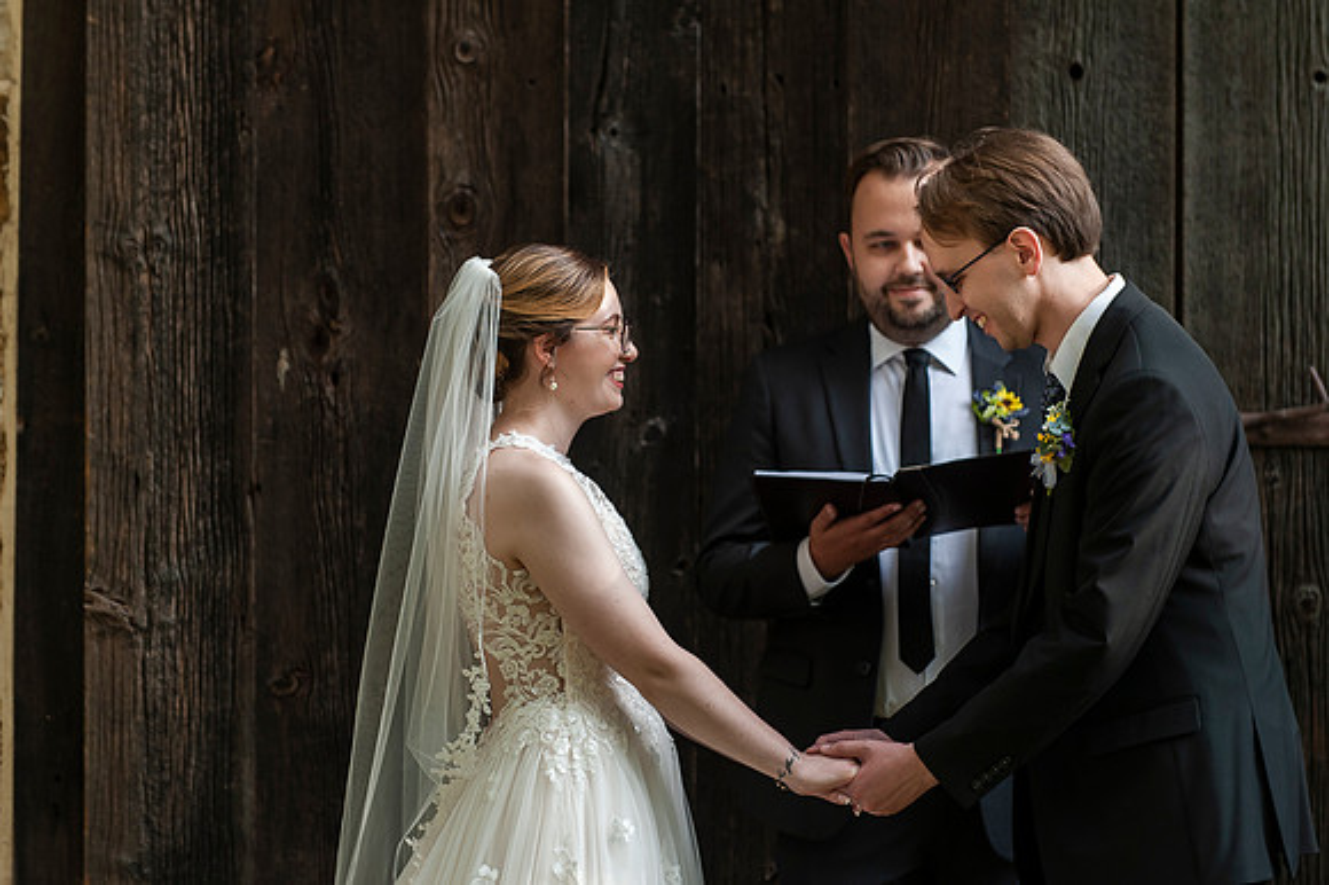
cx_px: 627
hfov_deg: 12.1
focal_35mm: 170
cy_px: 440
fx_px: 6279
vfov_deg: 8.1
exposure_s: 1/800
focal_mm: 155
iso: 400
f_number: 3.5
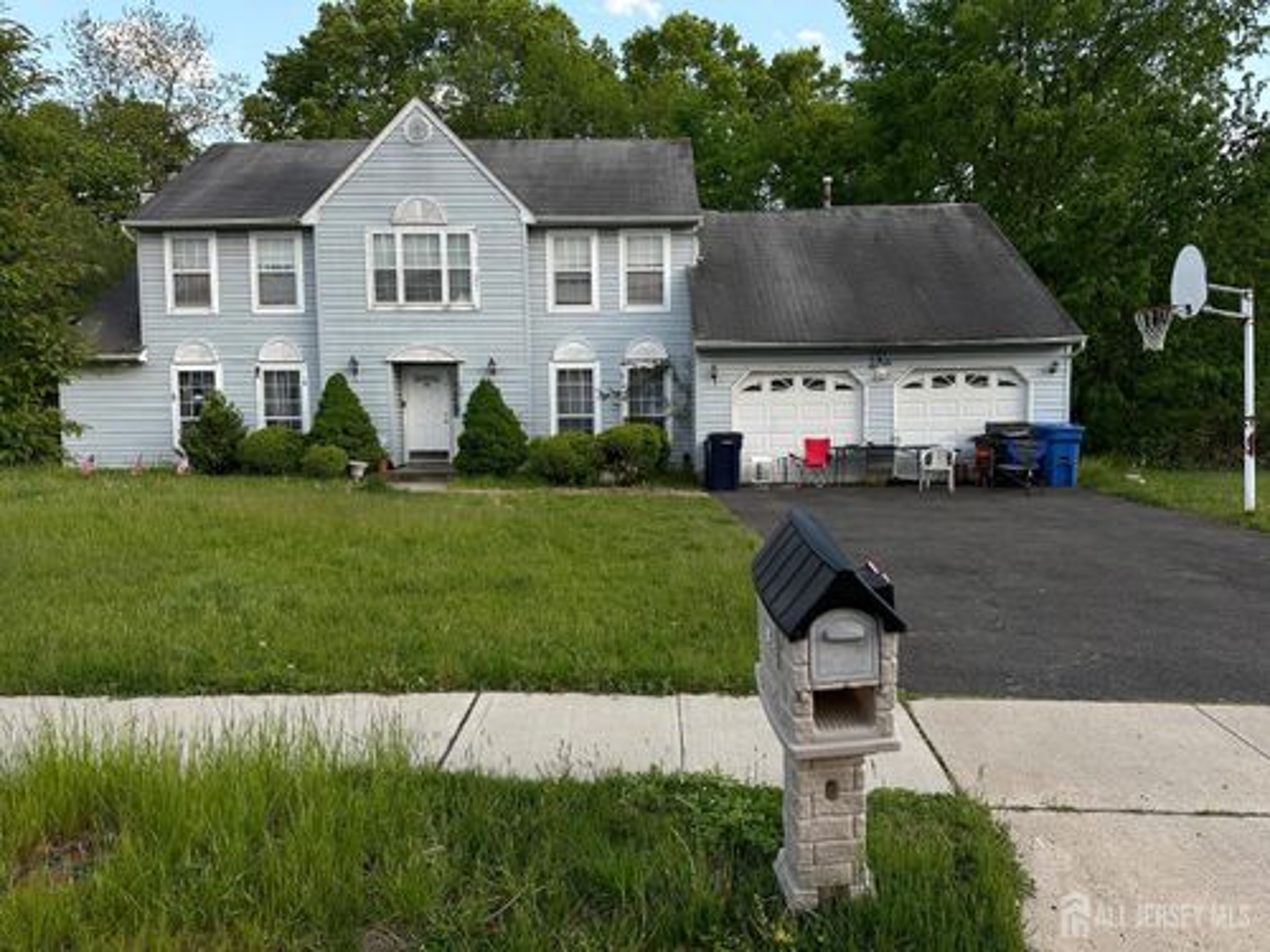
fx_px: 881
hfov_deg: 71.6
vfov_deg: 56.8
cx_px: 635
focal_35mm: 24
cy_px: 476
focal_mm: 6.86
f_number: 1.78
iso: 80
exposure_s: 1/903
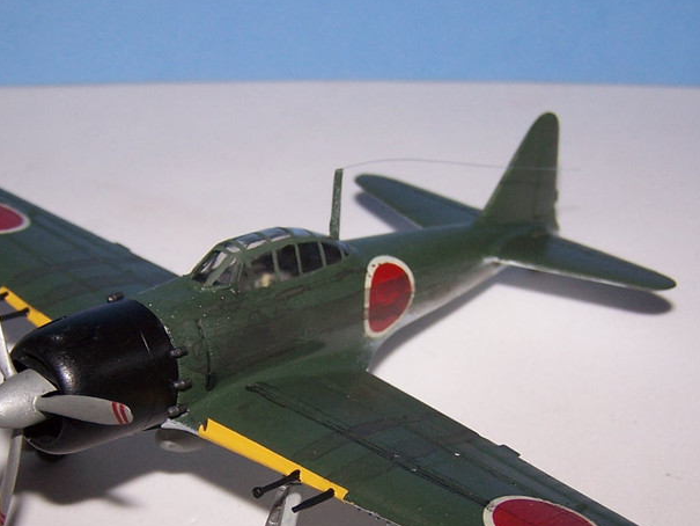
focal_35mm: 67
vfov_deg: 21.7
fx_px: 1355
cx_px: 319
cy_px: 411
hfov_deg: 28.9
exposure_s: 1/60
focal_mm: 6.3
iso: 80
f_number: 2.8
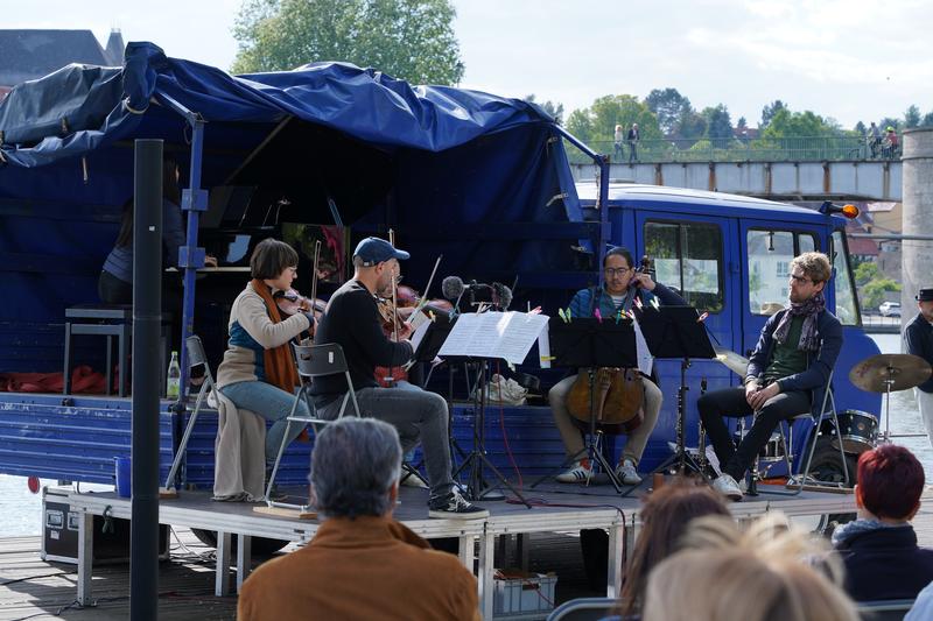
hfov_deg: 20.0
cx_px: 466
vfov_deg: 13.4
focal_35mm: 102
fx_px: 2643
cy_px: 310
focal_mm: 102
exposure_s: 1/125
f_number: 8
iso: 100
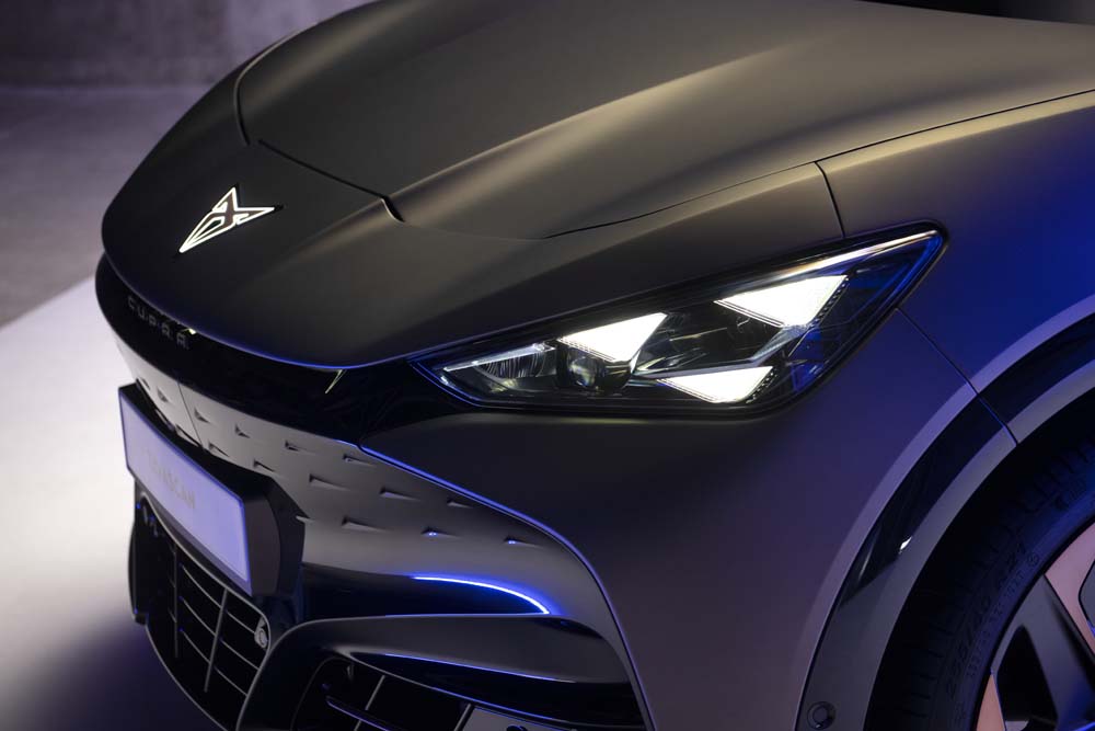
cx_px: 548
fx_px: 2129
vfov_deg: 19.5
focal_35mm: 70
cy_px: 366
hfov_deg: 28.8
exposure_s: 1/40
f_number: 5
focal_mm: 70
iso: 1600
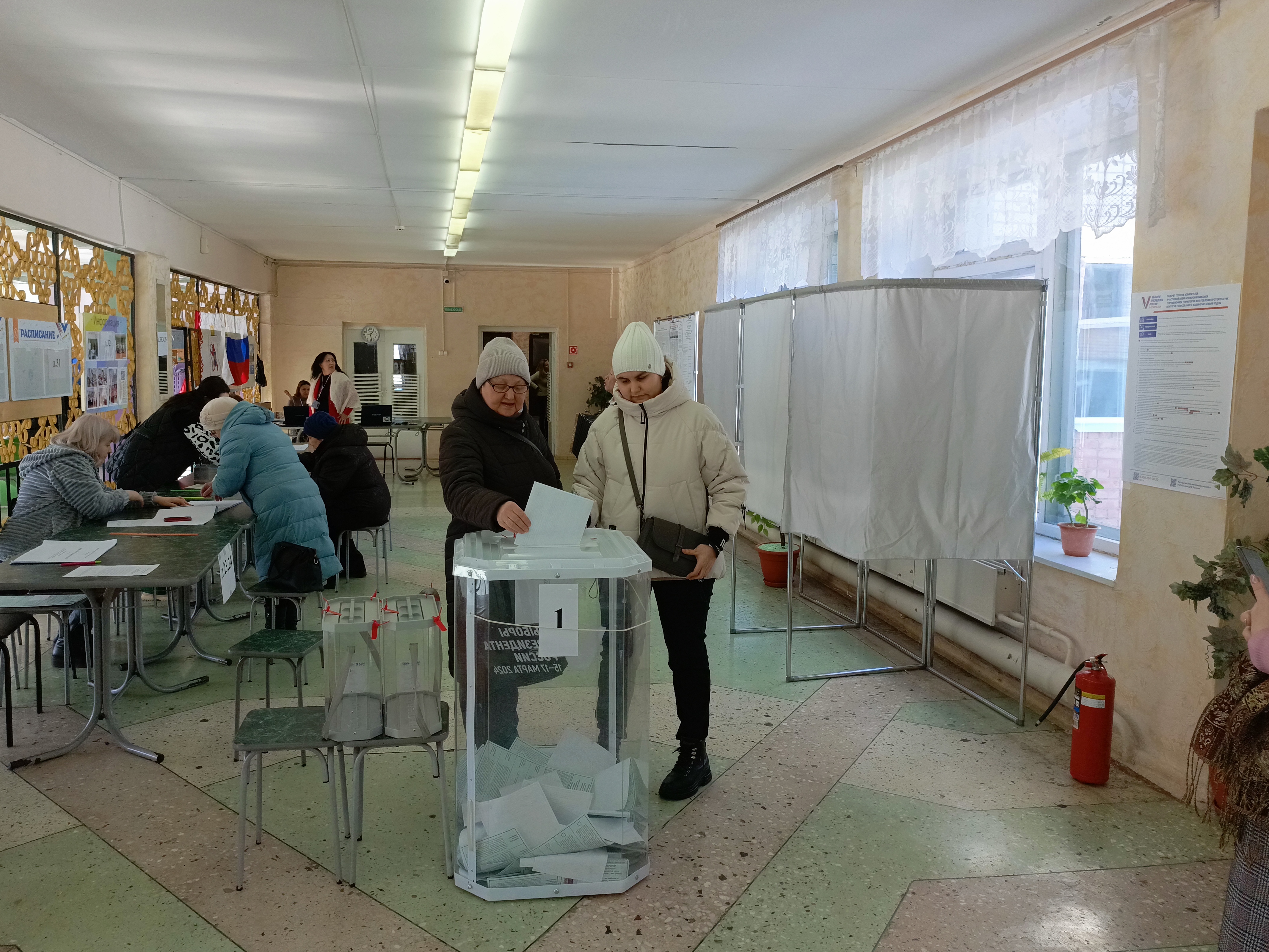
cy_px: 455
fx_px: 990
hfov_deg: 65.2
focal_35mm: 27
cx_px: 587
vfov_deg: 51.3
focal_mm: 5.25
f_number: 1.7
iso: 110
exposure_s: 1/99.9
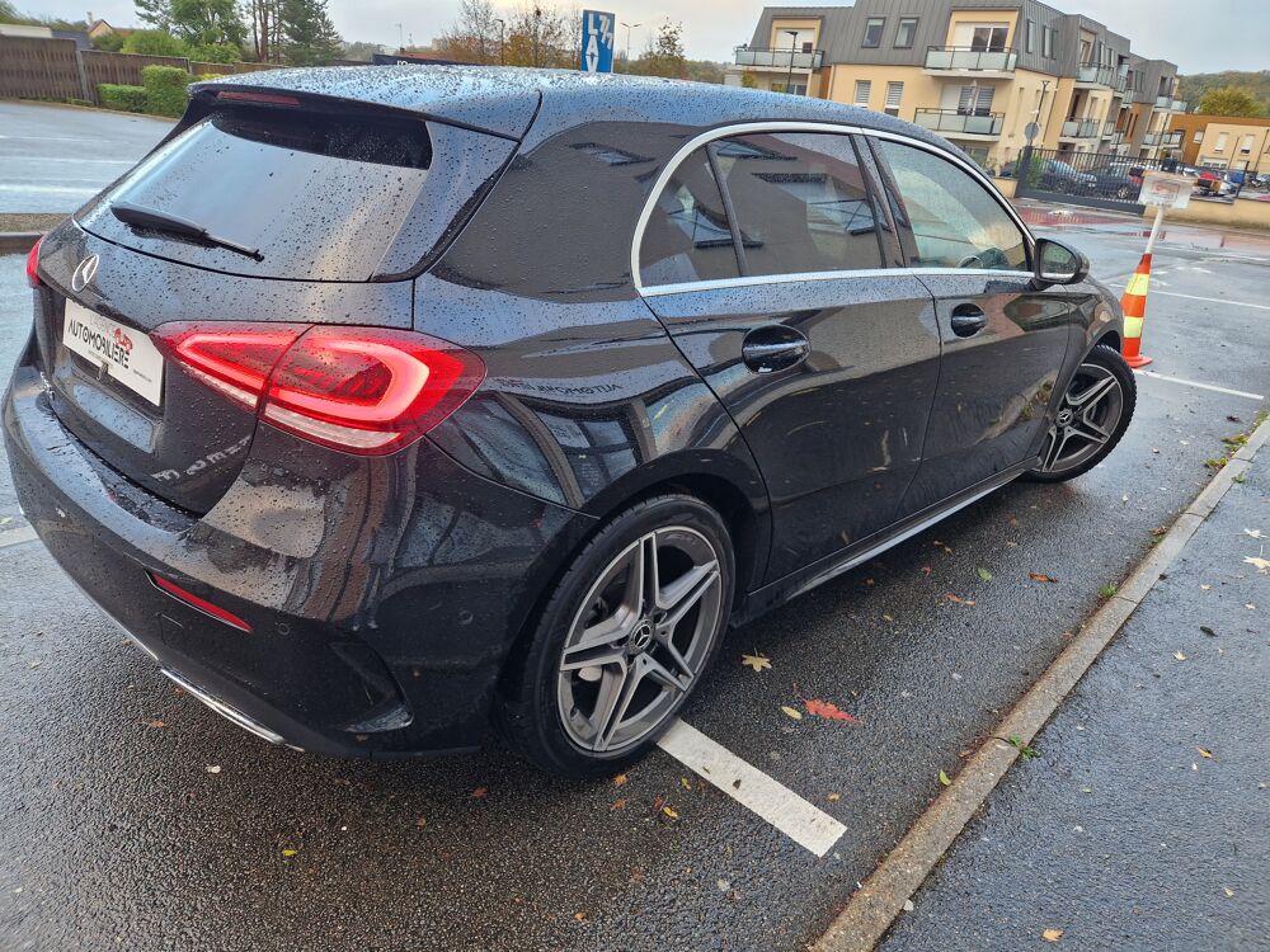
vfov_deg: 58.9
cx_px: 635
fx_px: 844
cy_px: 476
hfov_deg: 73.9
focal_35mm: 23
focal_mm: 5.4
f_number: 1.8
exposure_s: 1/120
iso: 100
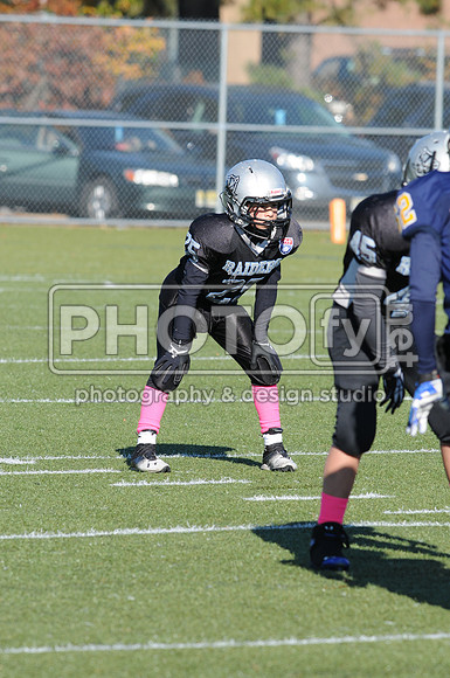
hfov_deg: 3.0
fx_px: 8462
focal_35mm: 450
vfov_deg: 4.6
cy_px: 339
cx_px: 225
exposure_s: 1/500
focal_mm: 300
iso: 200
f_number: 7.1
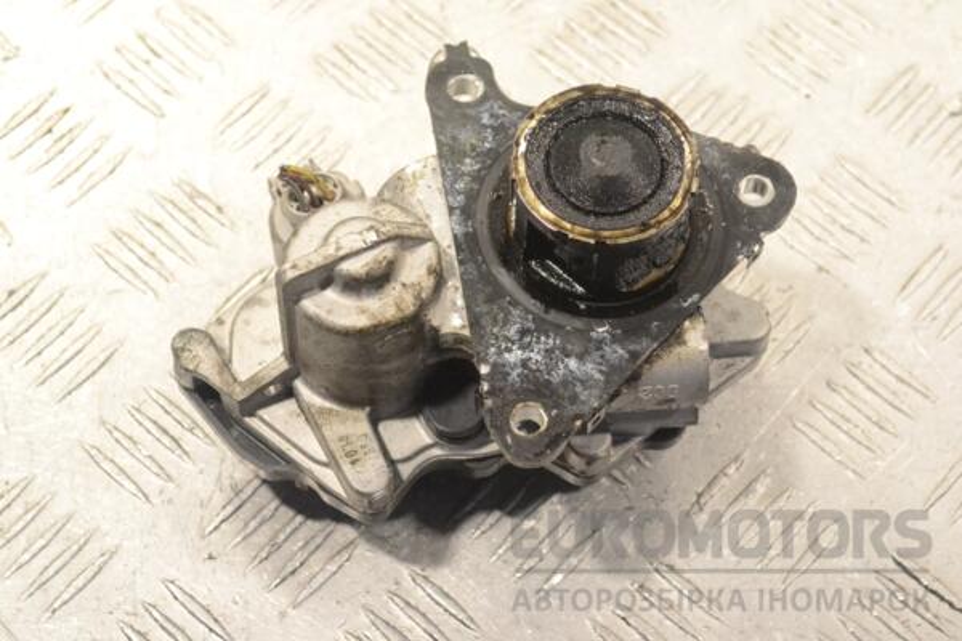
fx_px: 2204
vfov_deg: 16.6
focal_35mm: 82
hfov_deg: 24.6
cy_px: 320
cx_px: 481
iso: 3200
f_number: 8
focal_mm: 55
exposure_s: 1/250
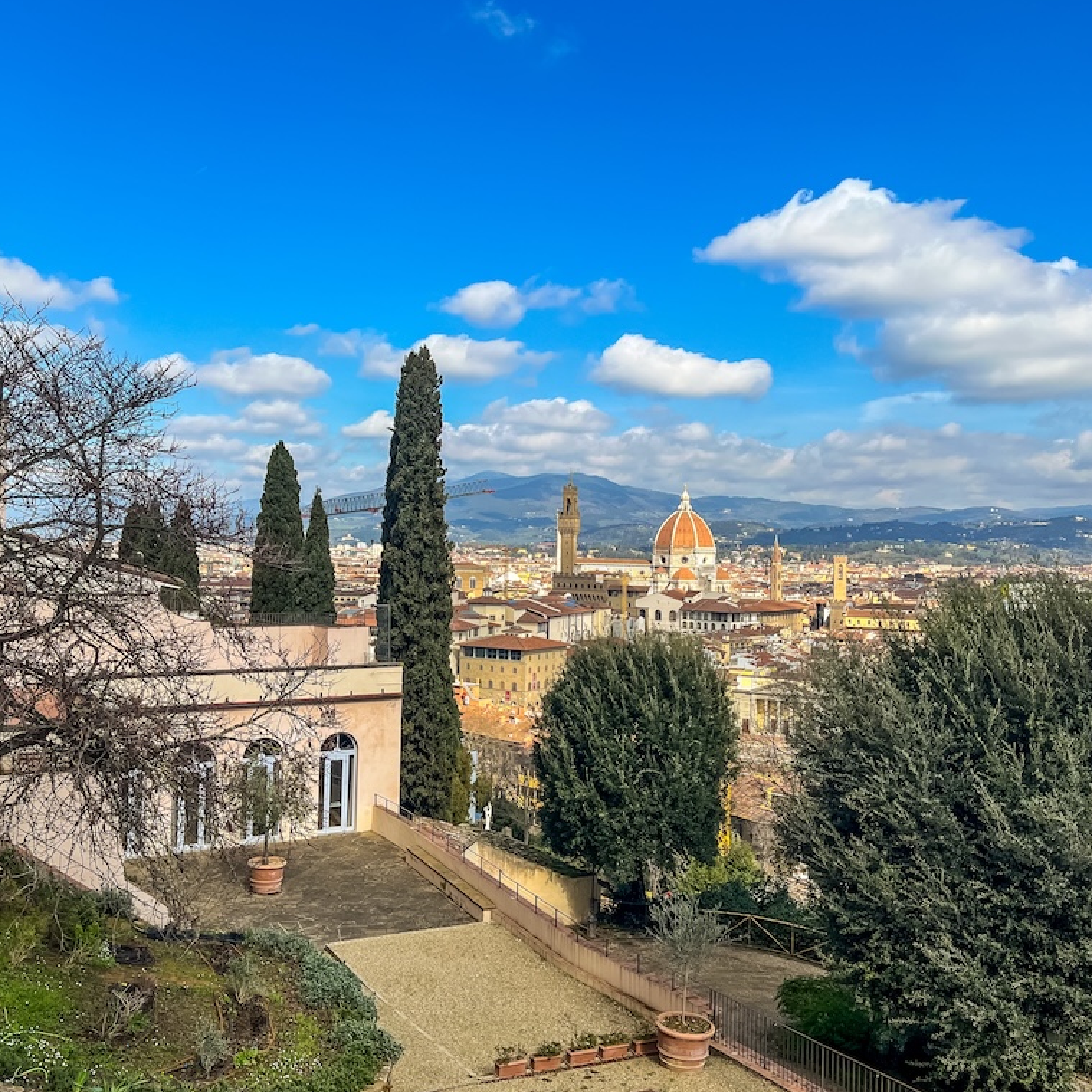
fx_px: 1106
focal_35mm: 31
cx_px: 506
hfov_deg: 52.5
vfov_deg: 52.5
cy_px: 542
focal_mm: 5.7
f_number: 1.5
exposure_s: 1/4000
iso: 50
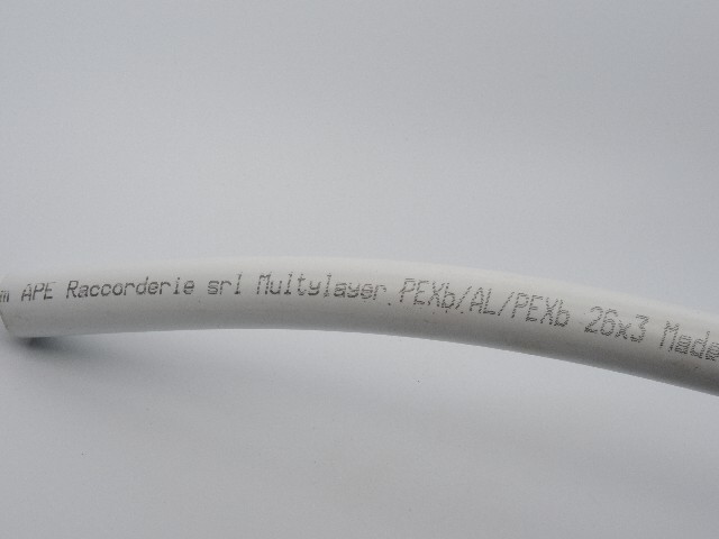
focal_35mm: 50
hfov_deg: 38.2
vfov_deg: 29.1
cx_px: 360
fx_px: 1039
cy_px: 270
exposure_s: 1/250
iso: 100
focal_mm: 11
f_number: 7.1
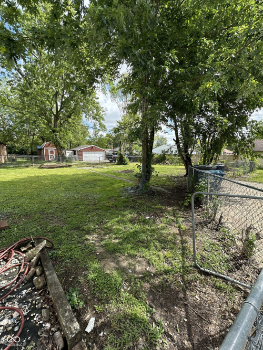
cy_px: 175
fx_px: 142
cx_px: 132
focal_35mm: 14
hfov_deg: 85.7
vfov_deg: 102.1
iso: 40
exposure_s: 1/513
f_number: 2.2
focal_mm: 2.22
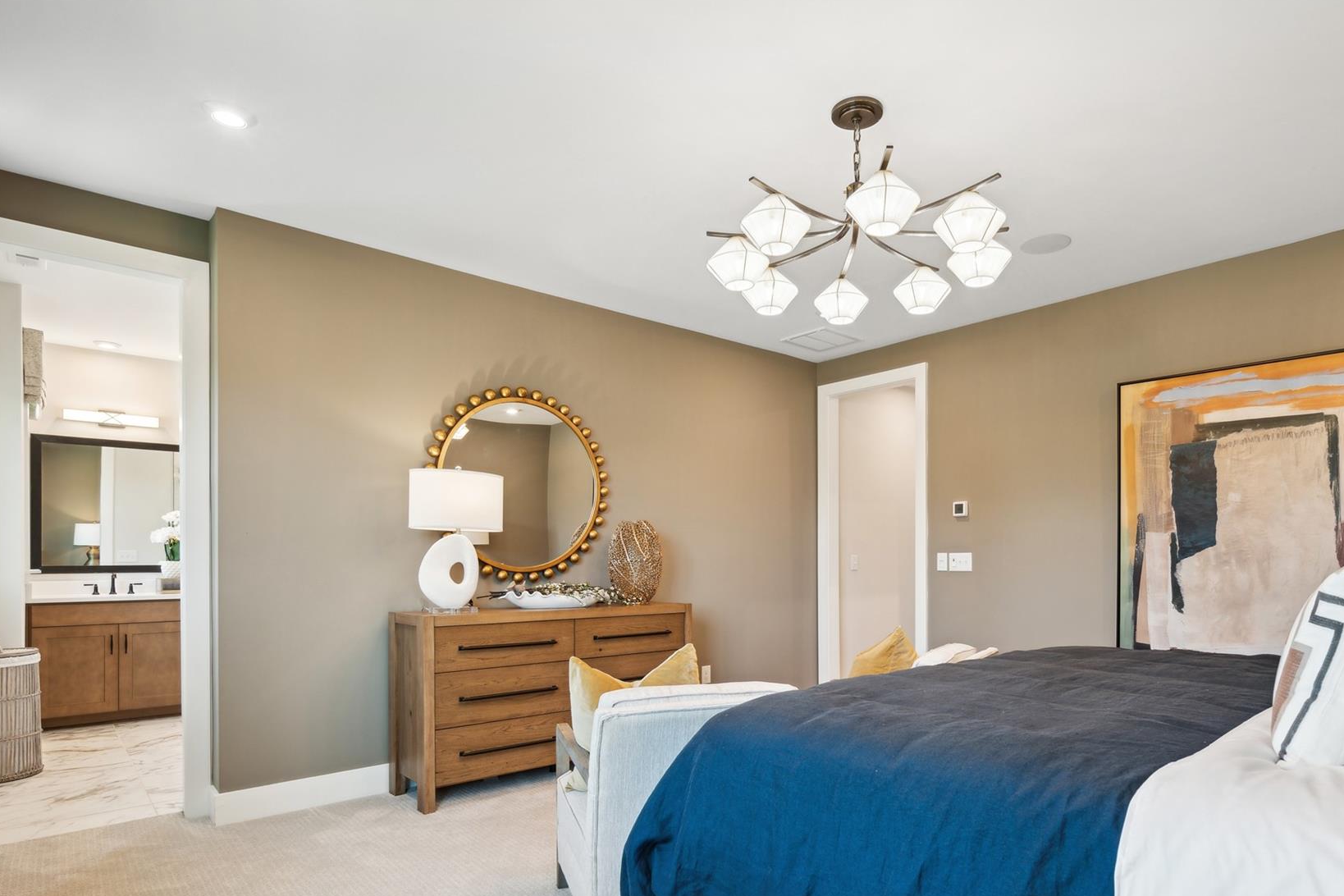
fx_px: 747
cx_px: 756
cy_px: 554
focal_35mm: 20
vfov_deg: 61.2
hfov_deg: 83.6
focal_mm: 16
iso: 200
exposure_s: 1/6
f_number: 8
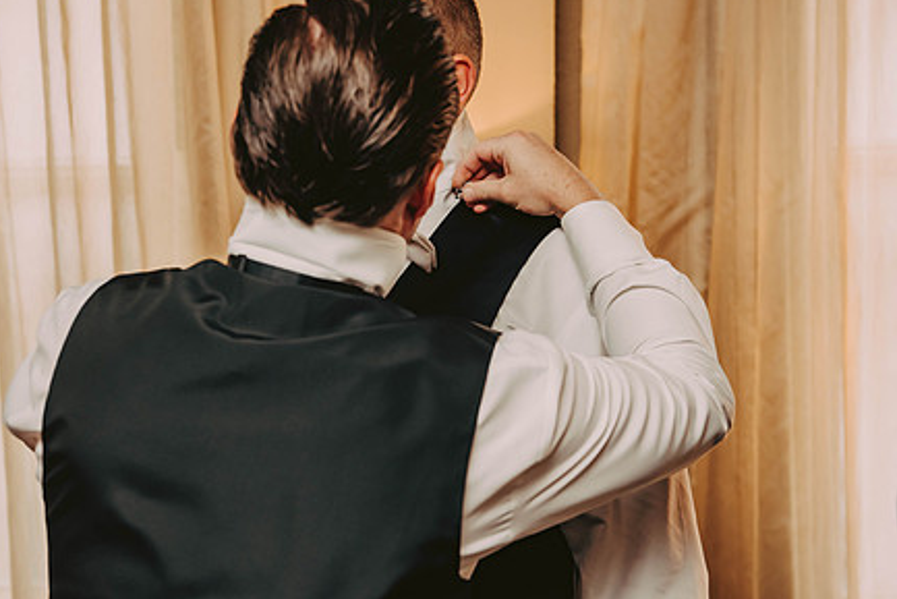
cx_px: 371
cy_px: 239
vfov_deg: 20.3
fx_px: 1670
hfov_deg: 30.0
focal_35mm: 67
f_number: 3.2
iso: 800
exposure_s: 1/250
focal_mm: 50
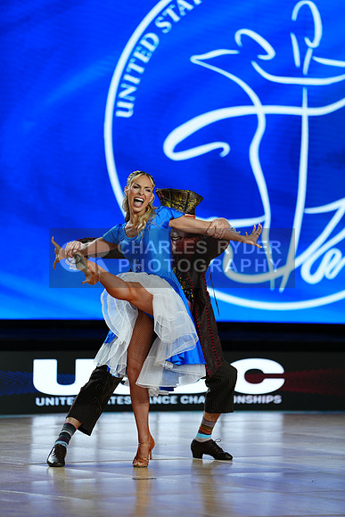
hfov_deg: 6.9
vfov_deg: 10.3
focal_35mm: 200
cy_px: 258
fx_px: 2873
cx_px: 172
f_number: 2.8
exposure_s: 1/400
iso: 250
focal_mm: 200
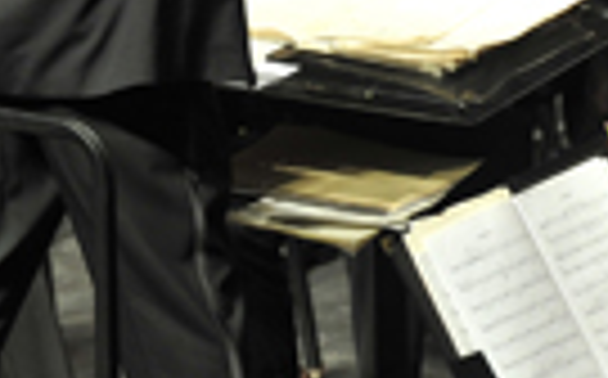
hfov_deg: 2.9
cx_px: 146
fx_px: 12197
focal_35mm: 737
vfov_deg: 1.8
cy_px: 99
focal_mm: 155
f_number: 4
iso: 800
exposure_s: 1/125
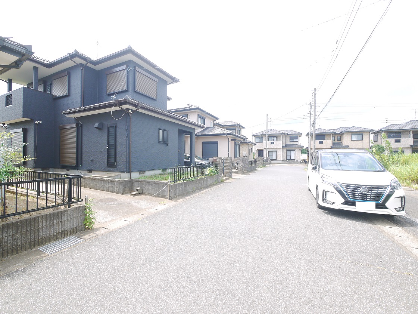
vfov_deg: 85.7
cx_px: 209
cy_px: 157
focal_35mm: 14
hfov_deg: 102.1
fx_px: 169
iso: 160
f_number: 5.6
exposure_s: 1/160
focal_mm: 7
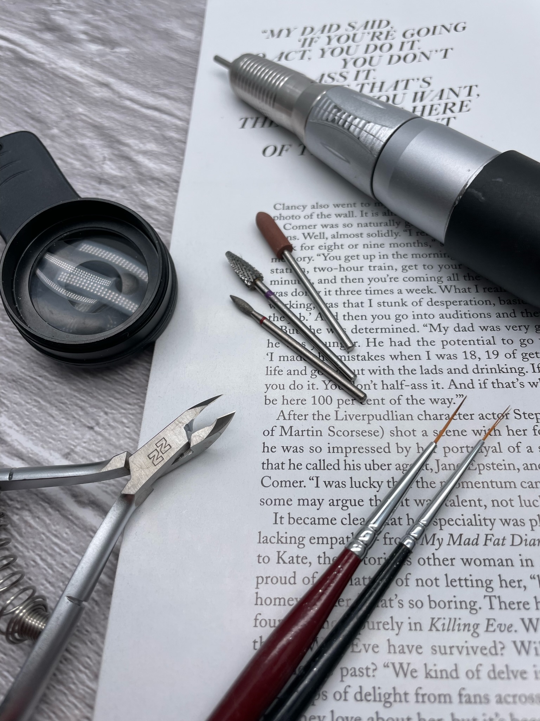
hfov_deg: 53.0
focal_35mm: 26
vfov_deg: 67.3
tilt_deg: -60.6
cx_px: 270
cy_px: 360
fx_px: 541
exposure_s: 1/1350
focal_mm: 4.2
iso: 32
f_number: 1.6
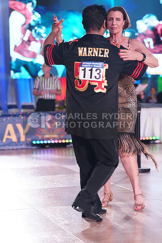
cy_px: 122
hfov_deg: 14.4
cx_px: 81
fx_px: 641
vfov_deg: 21.5
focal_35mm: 95
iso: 2000
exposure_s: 1/500
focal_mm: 95
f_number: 2.8
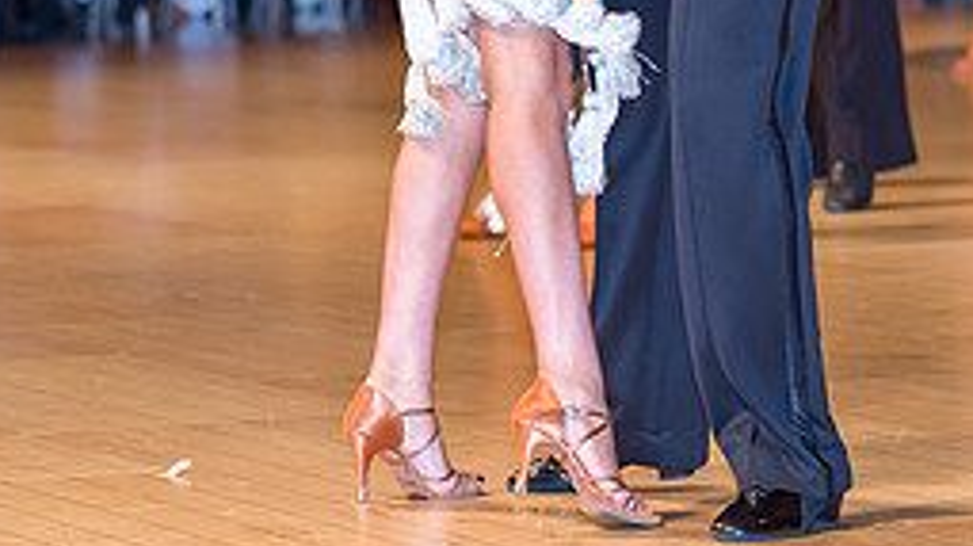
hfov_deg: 7.3
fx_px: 7605
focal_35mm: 295
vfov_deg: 4.1
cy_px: -122
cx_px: 263
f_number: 2.8
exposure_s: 1/250
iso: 400
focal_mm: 95
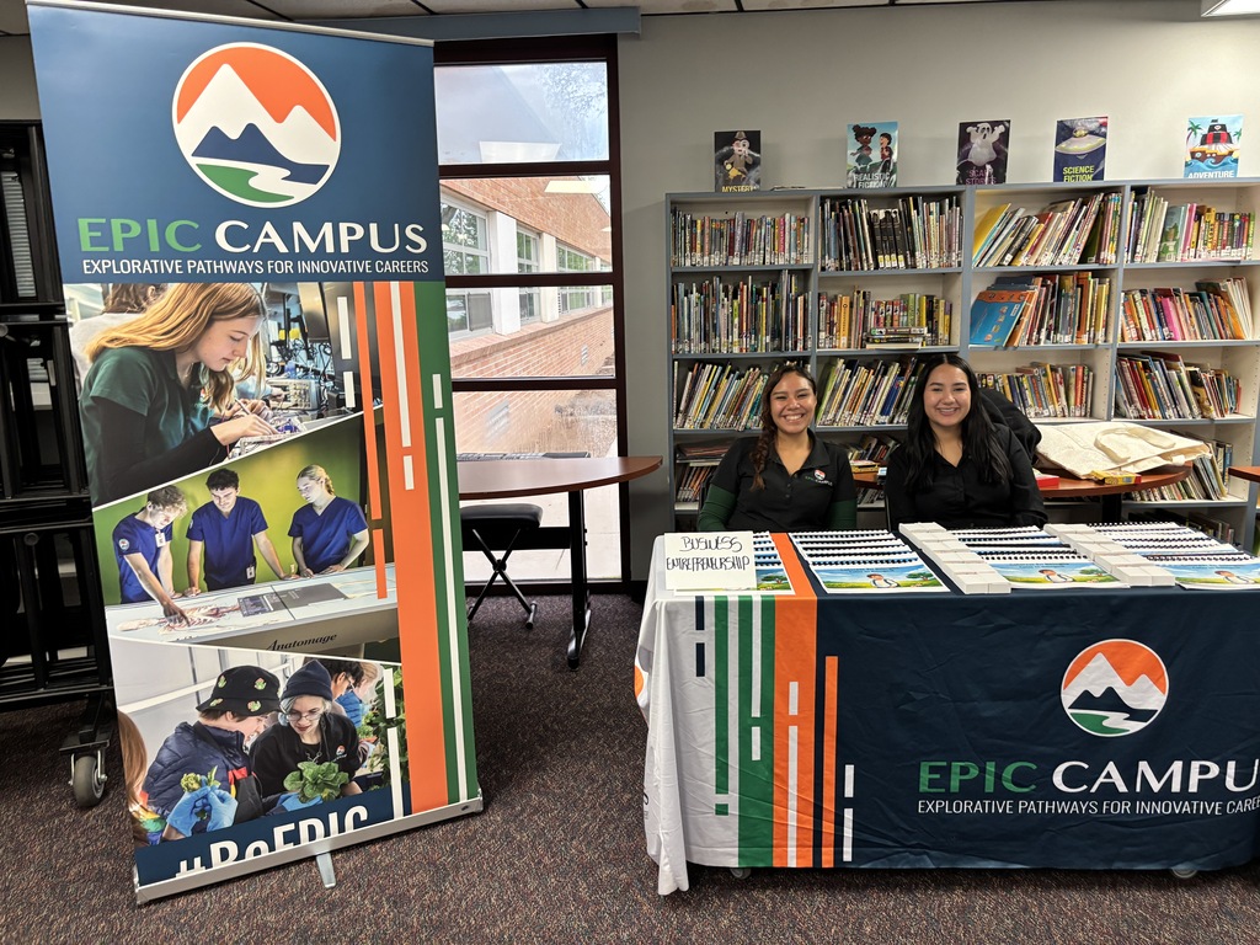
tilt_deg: -10.3
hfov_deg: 67.3
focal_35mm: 26
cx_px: 630
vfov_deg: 53.1
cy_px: 472
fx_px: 946
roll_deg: +3.5
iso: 200
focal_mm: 5.96
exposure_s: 1/60
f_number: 1.6
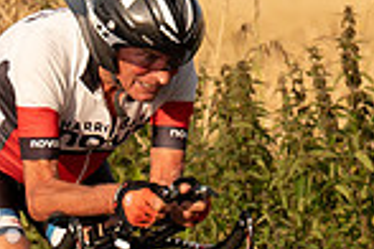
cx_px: 129
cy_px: 52
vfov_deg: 1.1
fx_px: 13182
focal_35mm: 1269
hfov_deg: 1.6
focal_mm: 185
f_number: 4.5
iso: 160
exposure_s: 1/800
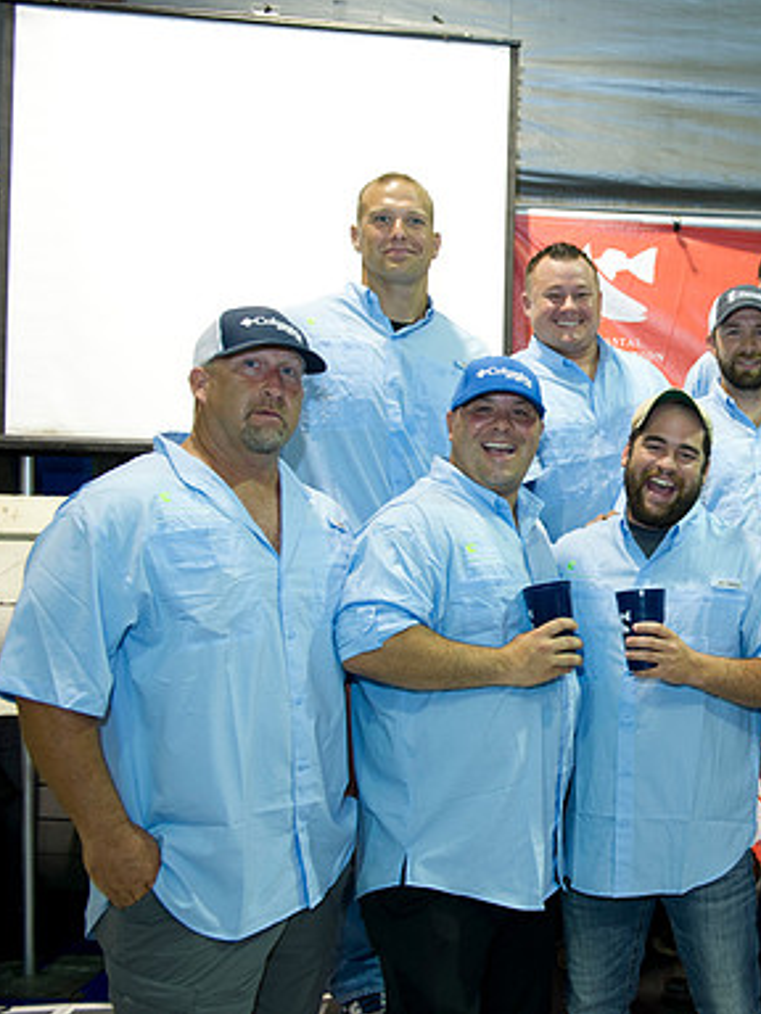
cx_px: 750
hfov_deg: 30.1
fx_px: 1319
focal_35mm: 45
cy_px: 507
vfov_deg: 42.1
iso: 1250
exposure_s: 1/60
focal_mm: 31
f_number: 3.5
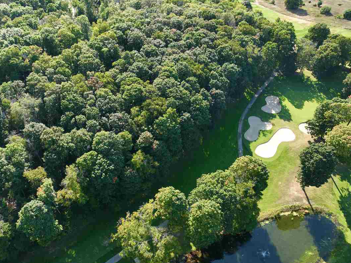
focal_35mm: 29
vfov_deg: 48.2
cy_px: 129
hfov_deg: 61.6
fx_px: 294
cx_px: 162
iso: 110
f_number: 2.8
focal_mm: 12.29
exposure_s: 1/500
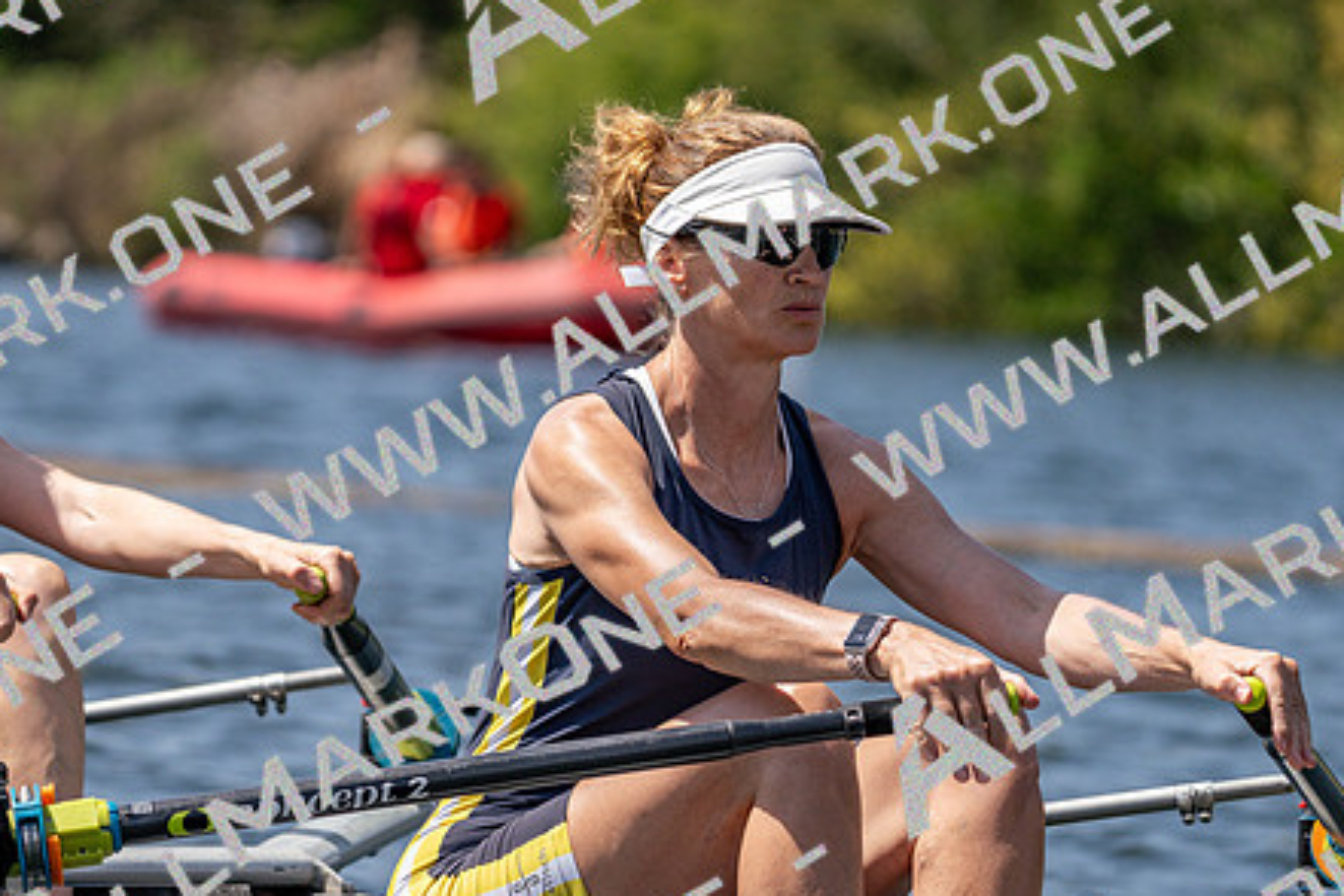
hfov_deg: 6.0
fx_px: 12804
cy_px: 550
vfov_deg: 4.0
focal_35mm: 343
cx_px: 631
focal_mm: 261
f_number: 5.6
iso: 250
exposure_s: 1/2000
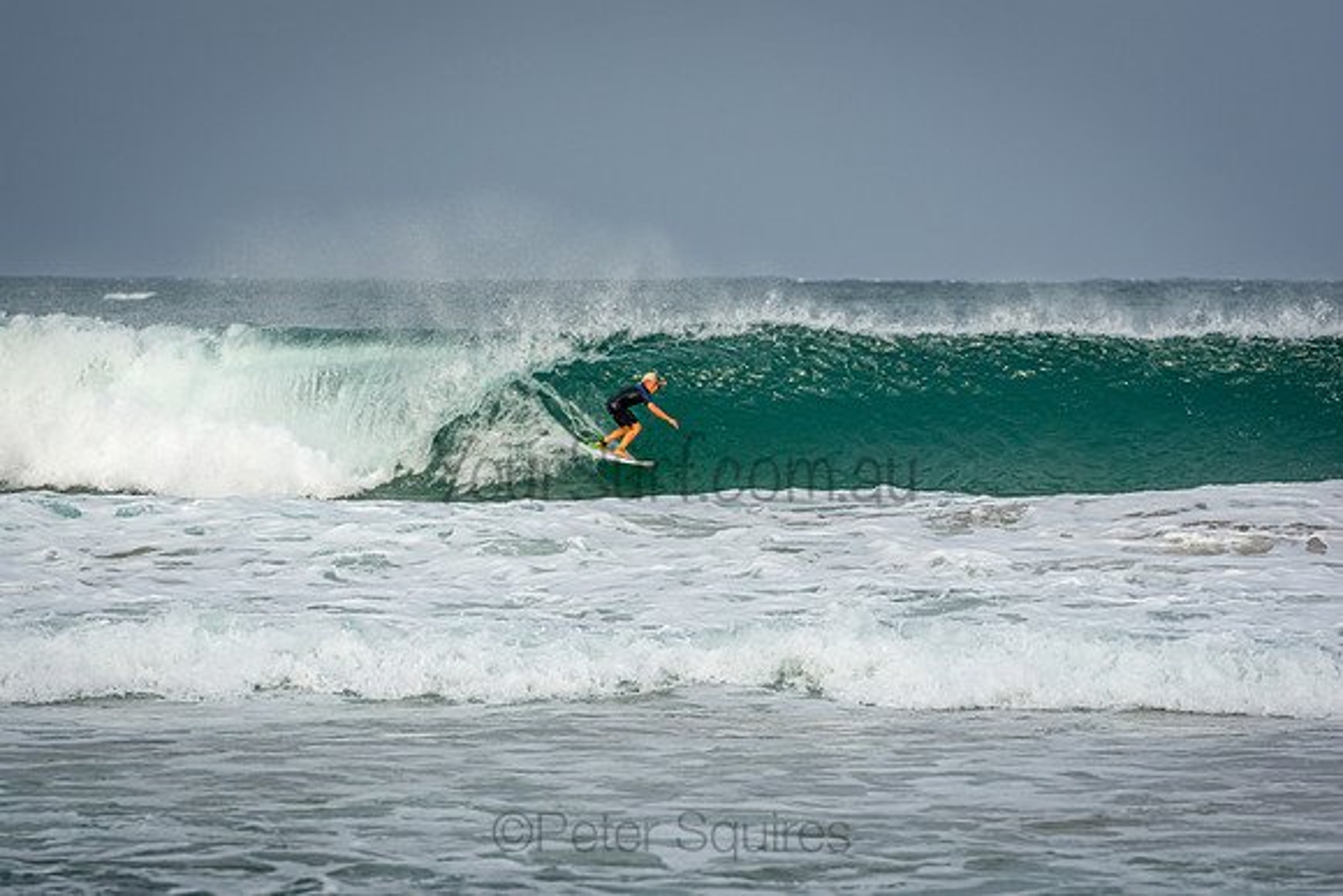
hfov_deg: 6.9
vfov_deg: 4.6
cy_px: 448
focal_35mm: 300
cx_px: 672
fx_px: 11194
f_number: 5.6
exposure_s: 1/800
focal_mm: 200
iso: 200
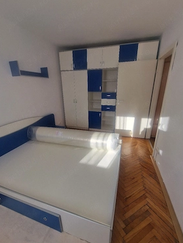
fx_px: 99
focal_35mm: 14
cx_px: 91
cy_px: 124
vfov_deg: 102.0
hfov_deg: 85.8
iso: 50
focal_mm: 2.2
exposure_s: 1/385
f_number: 2.2
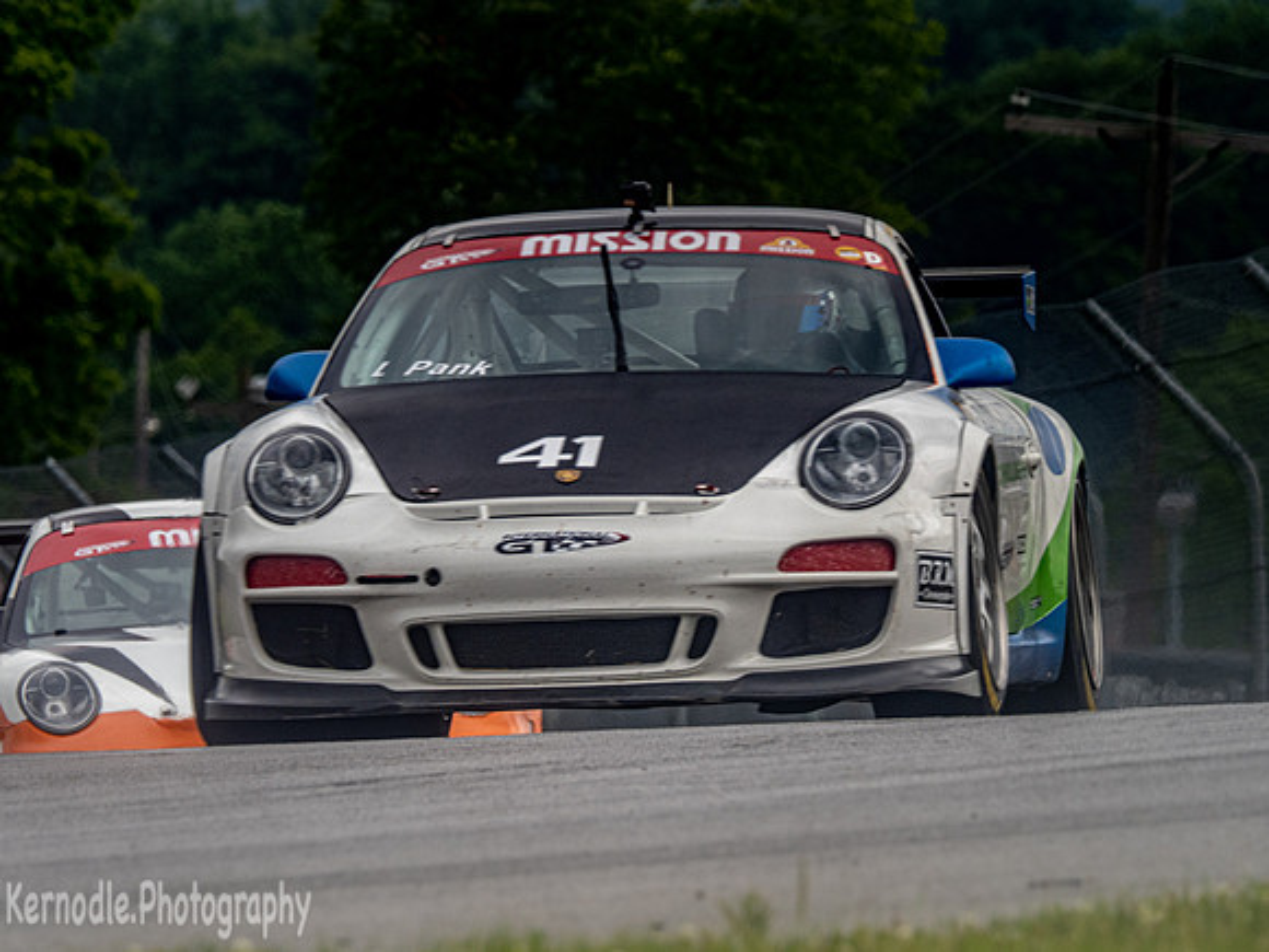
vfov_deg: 1.8
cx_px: 634
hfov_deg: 2.4
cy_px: 476
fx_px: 30831
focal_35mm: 841
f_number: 9
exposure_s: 1/320
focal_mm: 420
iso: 320
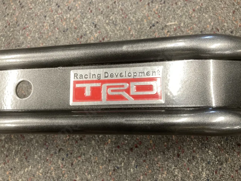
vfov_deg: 49.7
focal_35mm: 28
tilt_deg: -72.0
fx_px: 195
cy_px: 90
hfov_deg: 63.4
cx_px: 120
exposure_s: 1/50
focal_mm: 3.99
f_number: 1.8
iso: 160
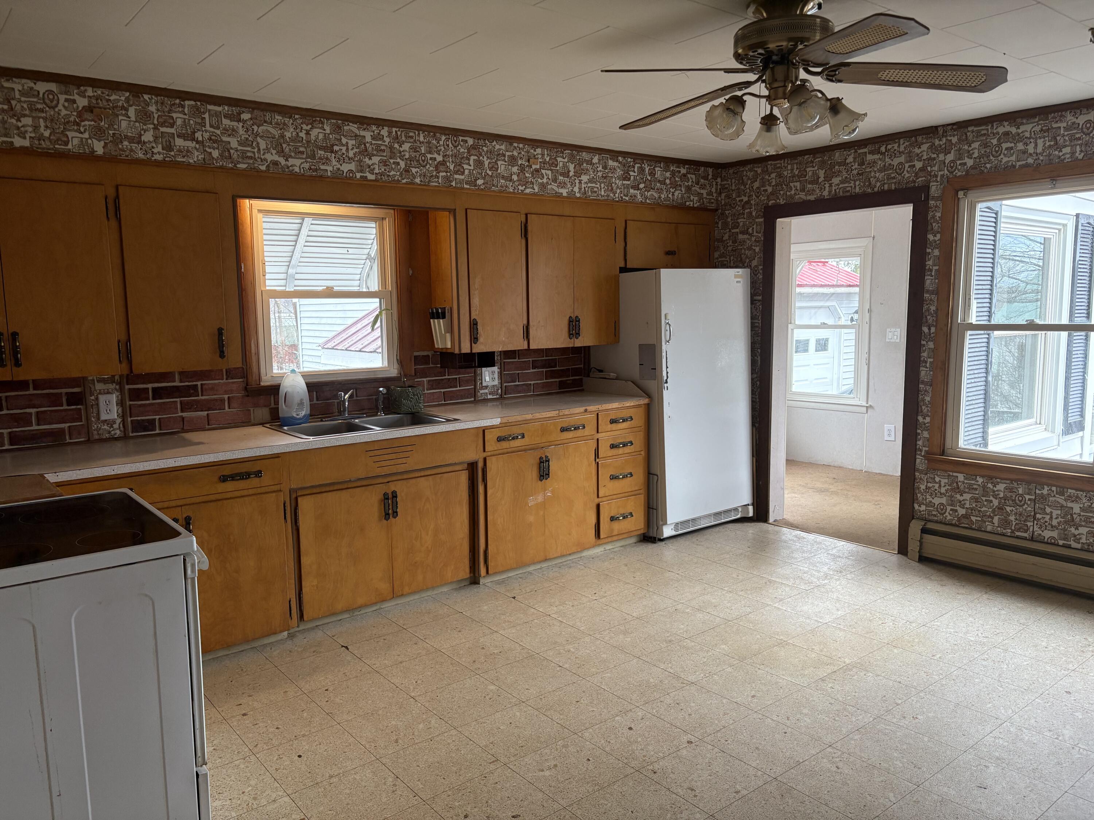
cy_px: 410
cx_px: 547
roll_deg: +0.9
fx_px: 822
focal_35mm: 26
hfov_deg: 67.3
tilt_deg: -7.9
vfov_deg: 53.1
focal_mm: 5.96
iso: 160
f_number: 1.6
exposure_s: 1/60
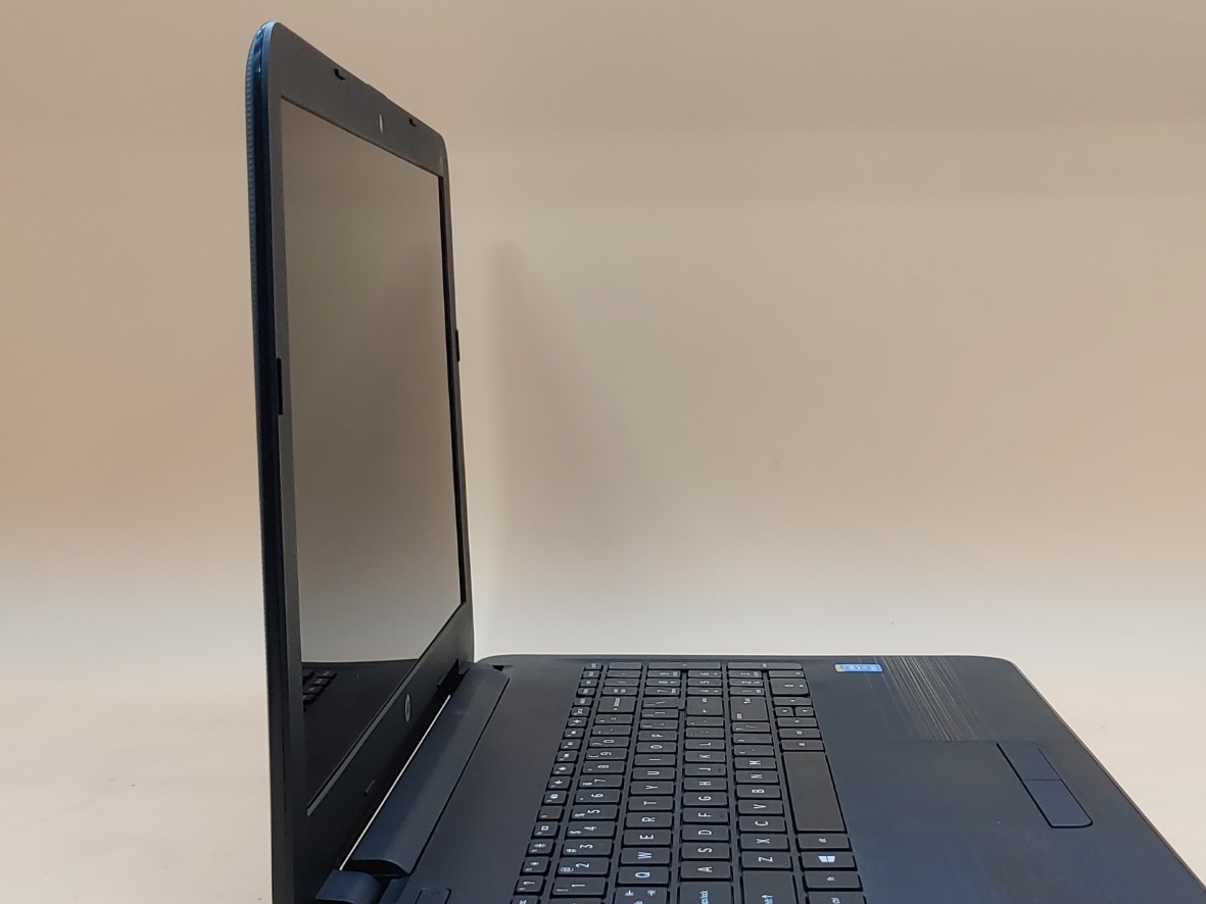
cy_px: 514
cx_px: 725
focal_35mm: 50
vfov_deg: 29.1
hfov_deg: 38.0
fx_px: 1742
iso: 50
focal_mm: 4.36
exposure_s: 1/60
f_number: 1.8
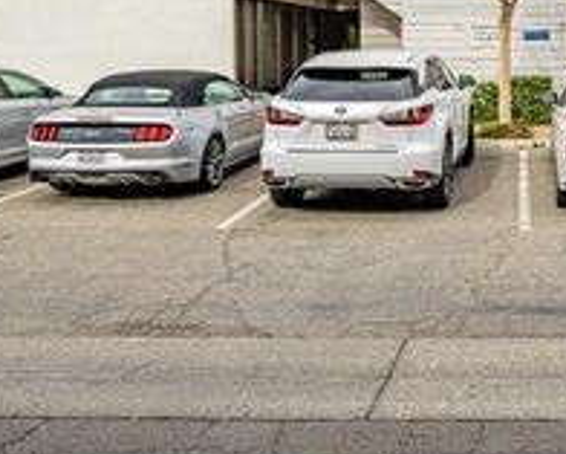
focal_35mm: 49
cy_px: -67
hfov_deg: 35.3
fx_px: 821
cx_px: 534
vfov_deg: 27.7
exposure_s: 1/1000
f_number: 7.1
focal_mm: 16
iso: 320
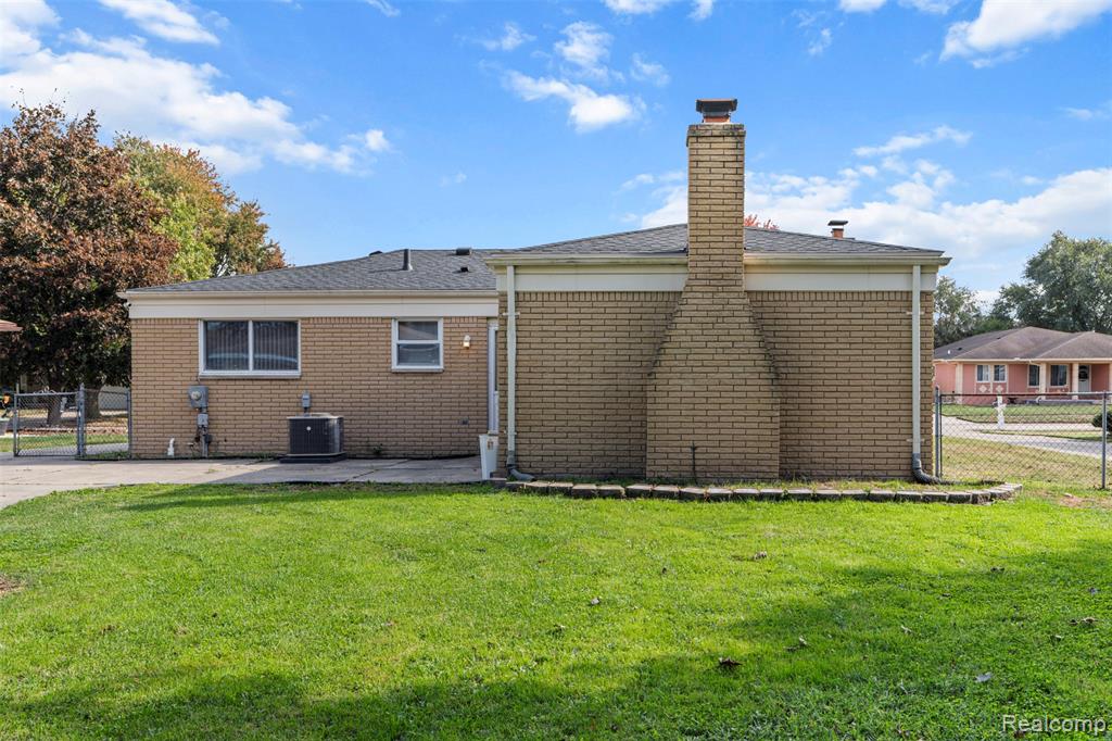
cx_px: 556
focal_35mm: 30
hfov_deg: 61.9
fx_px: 926
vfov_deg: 43.6
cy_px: 370
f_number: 8
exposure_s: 1/50
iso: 100
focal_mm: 30
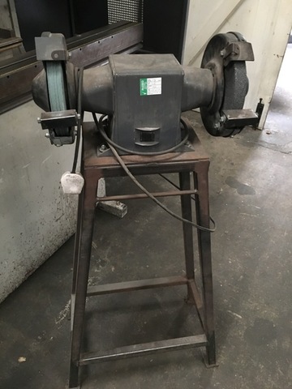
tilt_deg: -39.4
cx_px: 146
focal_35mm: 29
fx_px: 326
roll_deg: -3.3
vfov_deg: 61.7
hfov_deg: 48.2
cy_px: 194
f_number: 2.2
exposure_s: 1/17
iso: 400
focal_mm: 4.15
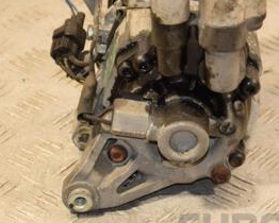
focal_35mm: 187
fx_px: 1545
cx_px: 159
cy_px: 88
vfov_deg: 8.3
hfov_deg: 10.3
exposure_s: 1/200
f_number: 5
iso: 800
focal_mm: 58
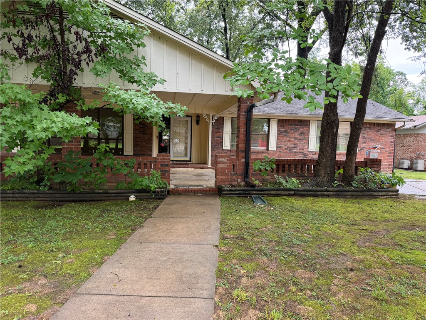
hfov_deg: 71.6
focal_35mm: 24
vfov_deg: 56.8
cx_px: 213
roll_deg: -0.5
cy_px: 160
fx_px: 295
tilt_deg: -2.9
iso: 100
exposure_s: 1/314
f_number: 1.78
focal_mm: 6.76
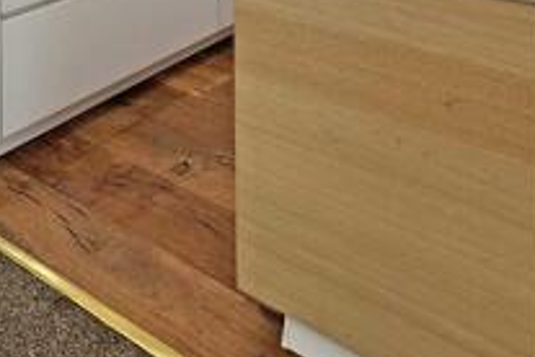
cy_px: -115
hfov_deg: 47.1
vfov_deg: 27.1
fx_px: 609
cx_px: 327
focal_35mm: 41
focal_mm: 2.22
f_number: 2.2
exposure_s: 1/100
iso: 50
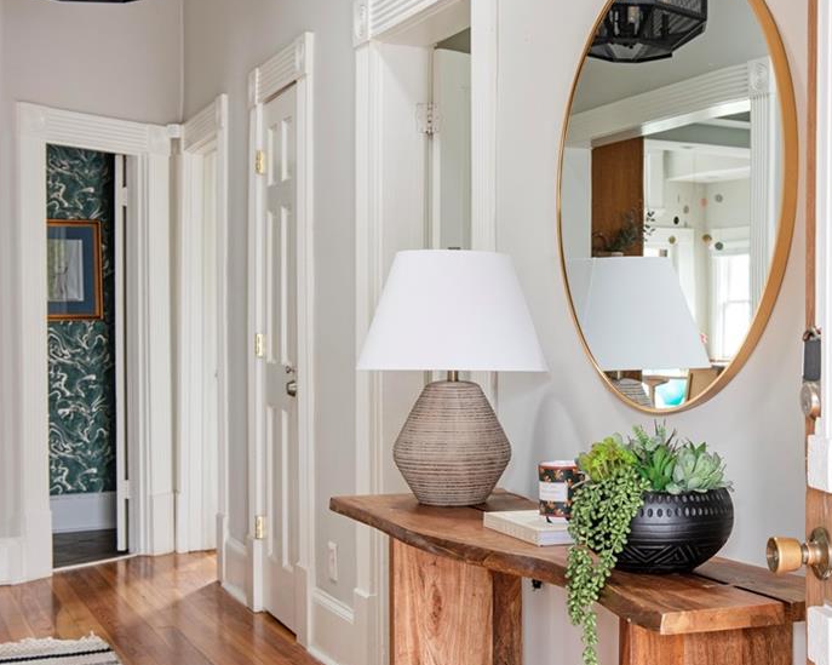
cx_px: 612
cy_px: 341
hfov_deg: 33.0
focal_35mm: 56
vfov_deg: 27.1
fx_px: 1378
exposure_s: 1/3
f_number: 9
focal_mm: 40
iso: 400
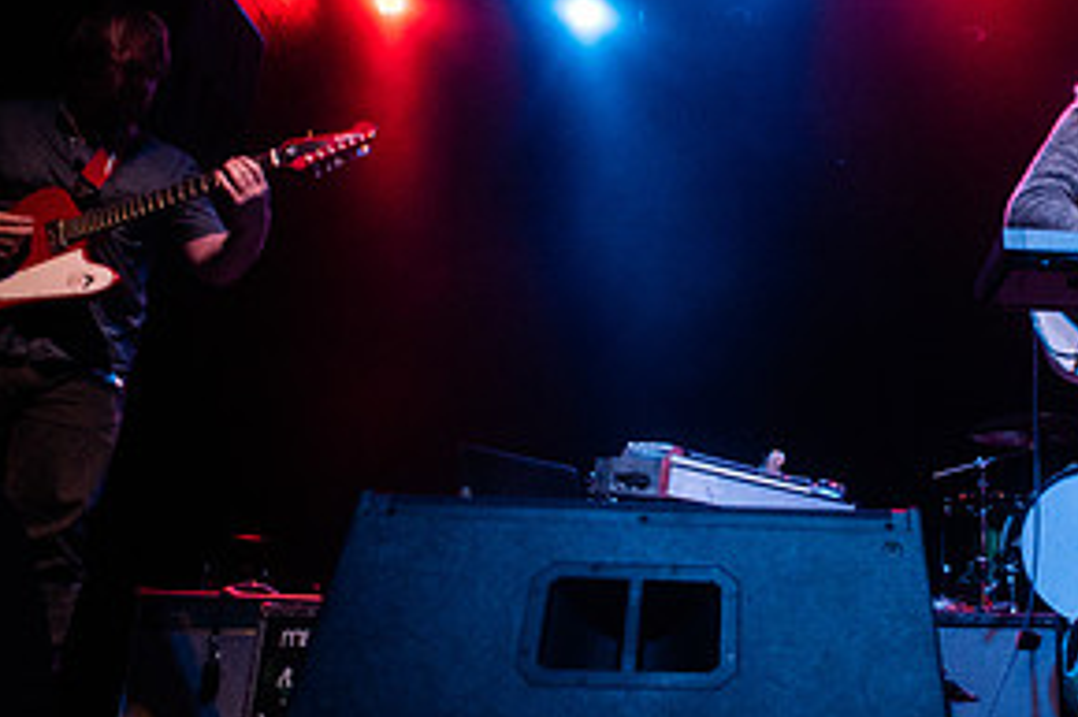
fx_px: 1197
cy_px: 254
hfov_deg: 46.0
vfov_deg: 33.1
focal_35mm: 40
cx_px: 862
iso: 3200
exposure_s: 1/100
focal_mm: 20
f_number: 3.2
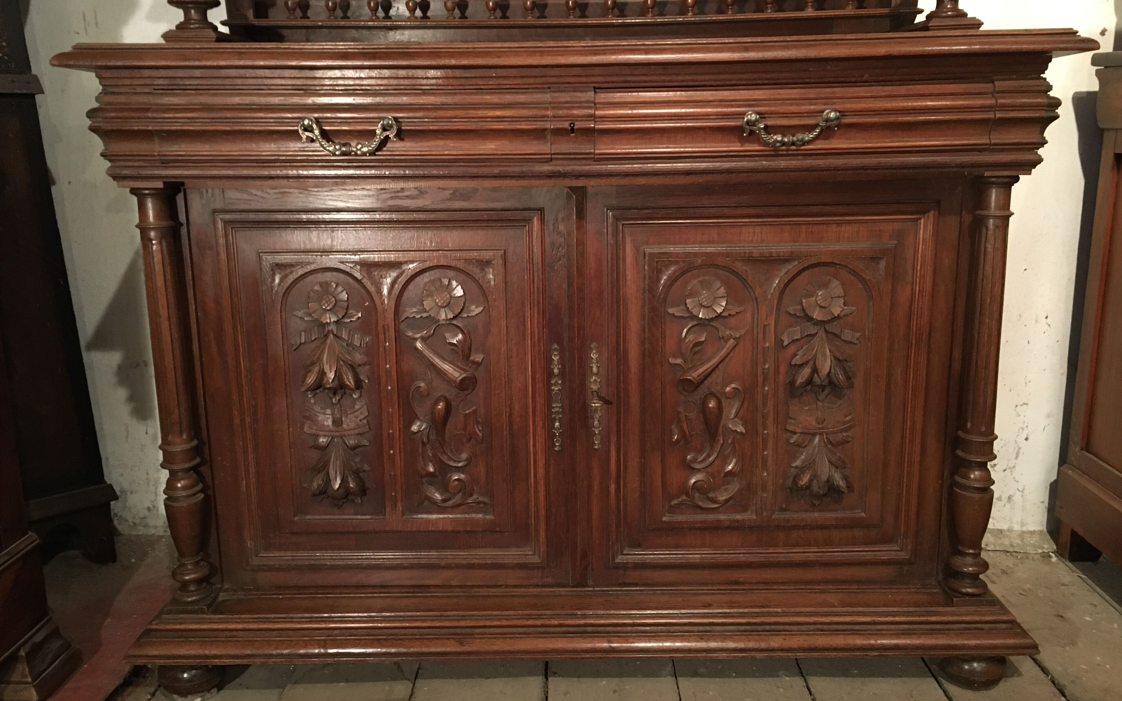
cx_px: 557
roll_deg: +1.0
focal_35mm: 31
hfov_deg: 61.2
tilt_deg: -11.5
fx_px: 948
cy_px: 340
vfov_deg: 40.6
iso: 400
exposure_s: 1/17
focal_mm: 4.15
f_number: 2.2
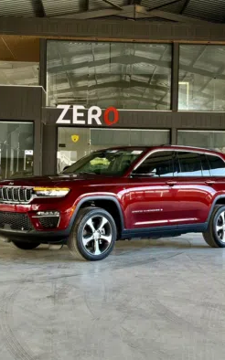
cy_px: 182
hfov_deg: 23.1
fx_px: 550
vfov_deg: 36.3
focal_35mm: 56
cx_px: 118
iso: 50
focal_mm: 5.96
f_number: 1.6
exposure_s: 1/61
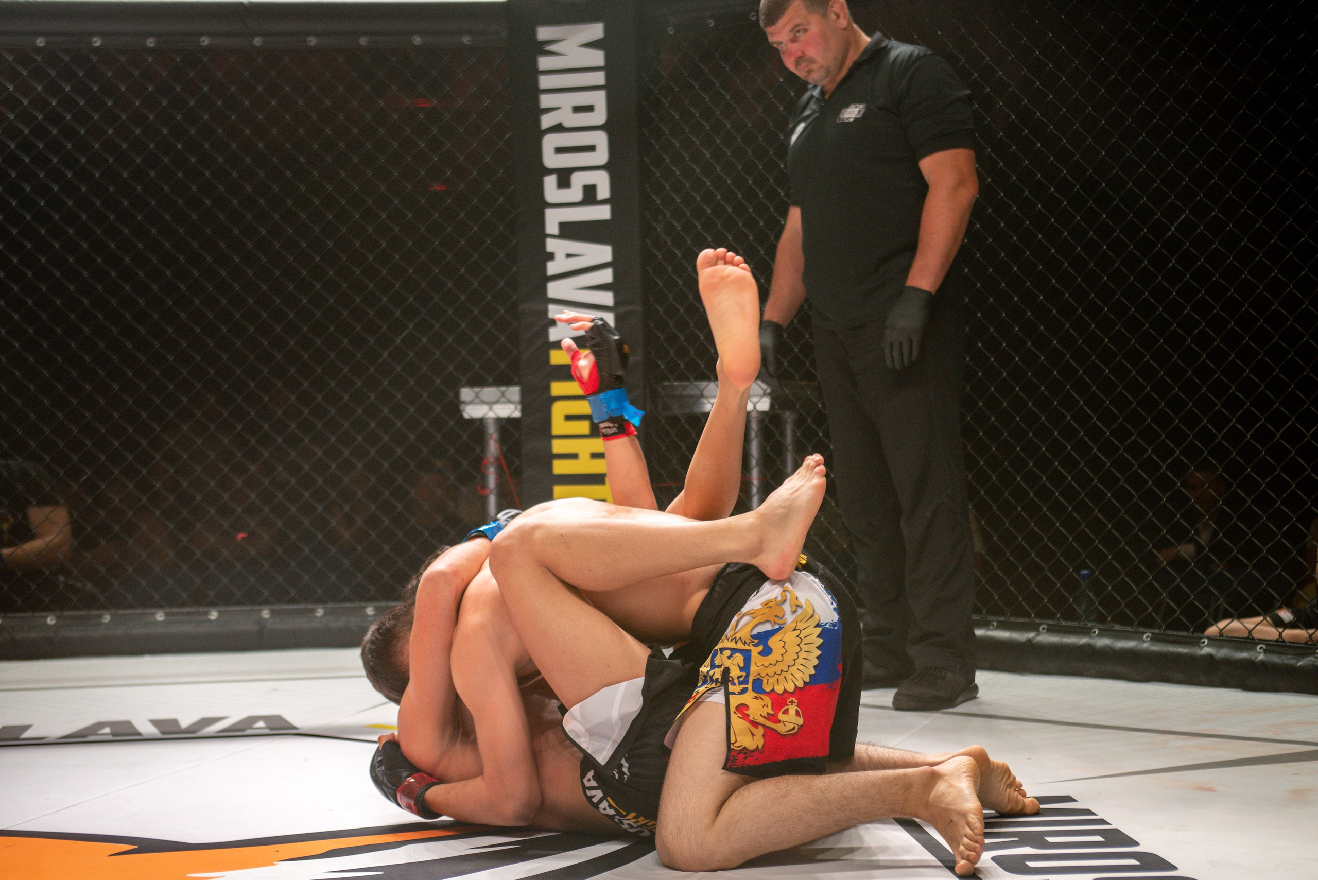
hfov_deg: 27.9
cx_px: 659
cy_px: 440
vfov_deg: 18.8
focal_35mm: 72
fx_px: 2654
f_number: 4
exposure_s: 1/320
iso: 450
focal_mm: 70
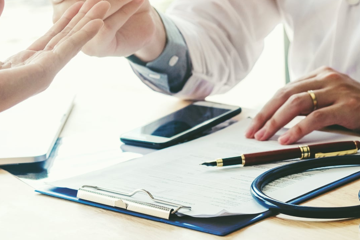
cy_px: 74
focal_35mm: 96
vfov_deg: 14.2
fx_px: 960
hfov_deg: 21.2
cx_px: 184
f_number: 4.5
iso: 200
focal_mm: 32.9
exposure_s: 1/250
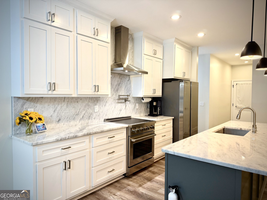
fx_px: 185
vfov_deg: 56.8
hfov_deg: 71.6
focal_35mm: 24
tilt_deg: -1.9
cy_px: 100
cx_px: 134
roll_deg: -1.5
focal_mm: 6.76
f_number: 1.78
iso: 160
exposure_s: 1/120
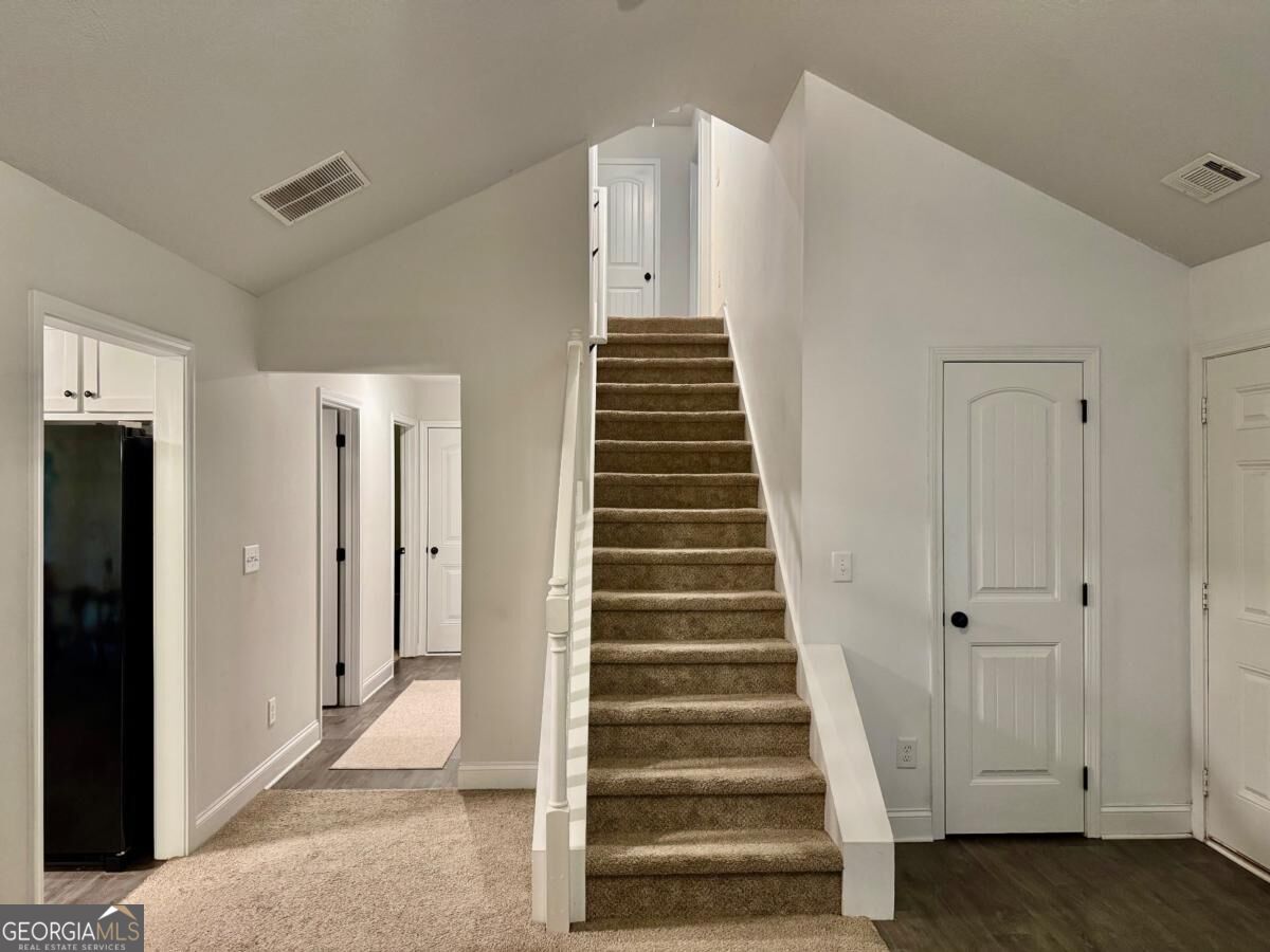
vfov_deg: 56.8
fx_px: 881
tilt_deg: -0.2
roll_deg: +0.2
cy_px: 476
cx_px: 635
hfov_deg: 71.6
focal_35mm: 24
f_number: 1.78
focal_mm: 6.76
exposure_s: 1/60
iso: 400
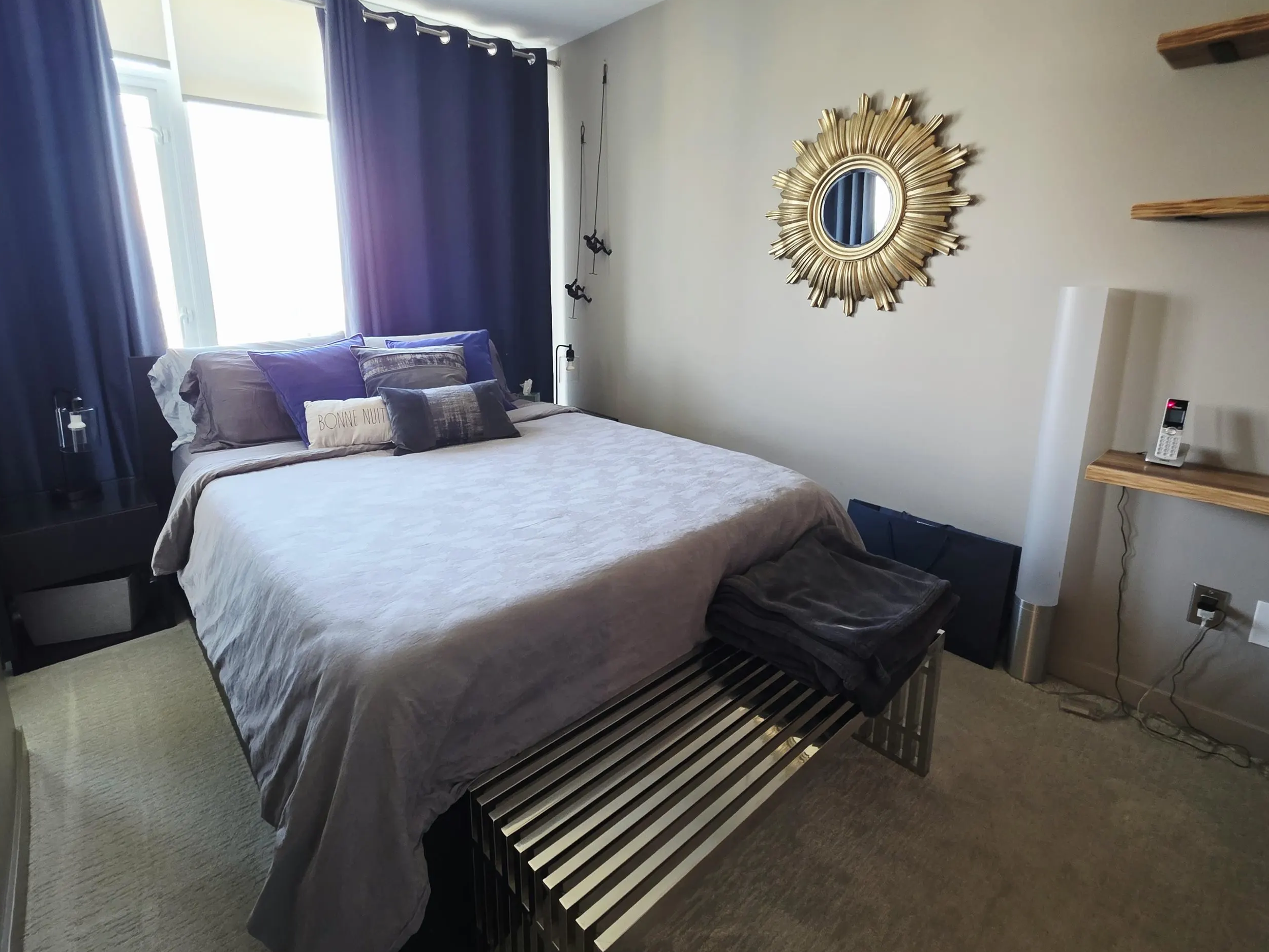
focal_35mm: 16
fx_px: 587
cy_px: 406
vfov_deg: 77.6
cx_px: 605
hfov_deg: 94.4
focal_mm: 2.2
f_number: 1.9
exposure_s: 1/60
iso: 200
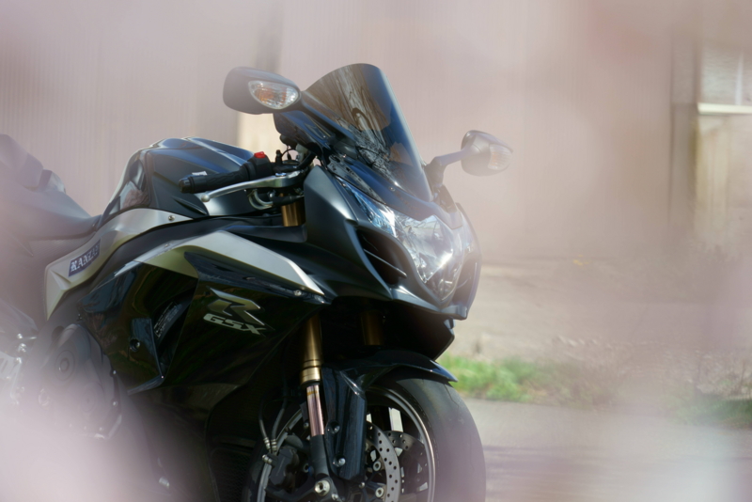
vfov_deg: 5.7
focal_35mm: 240
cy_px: 251
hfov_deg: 8.6
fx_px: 5015
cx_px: 376
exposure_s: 1/250
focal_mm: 240
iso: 100
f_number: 6.3
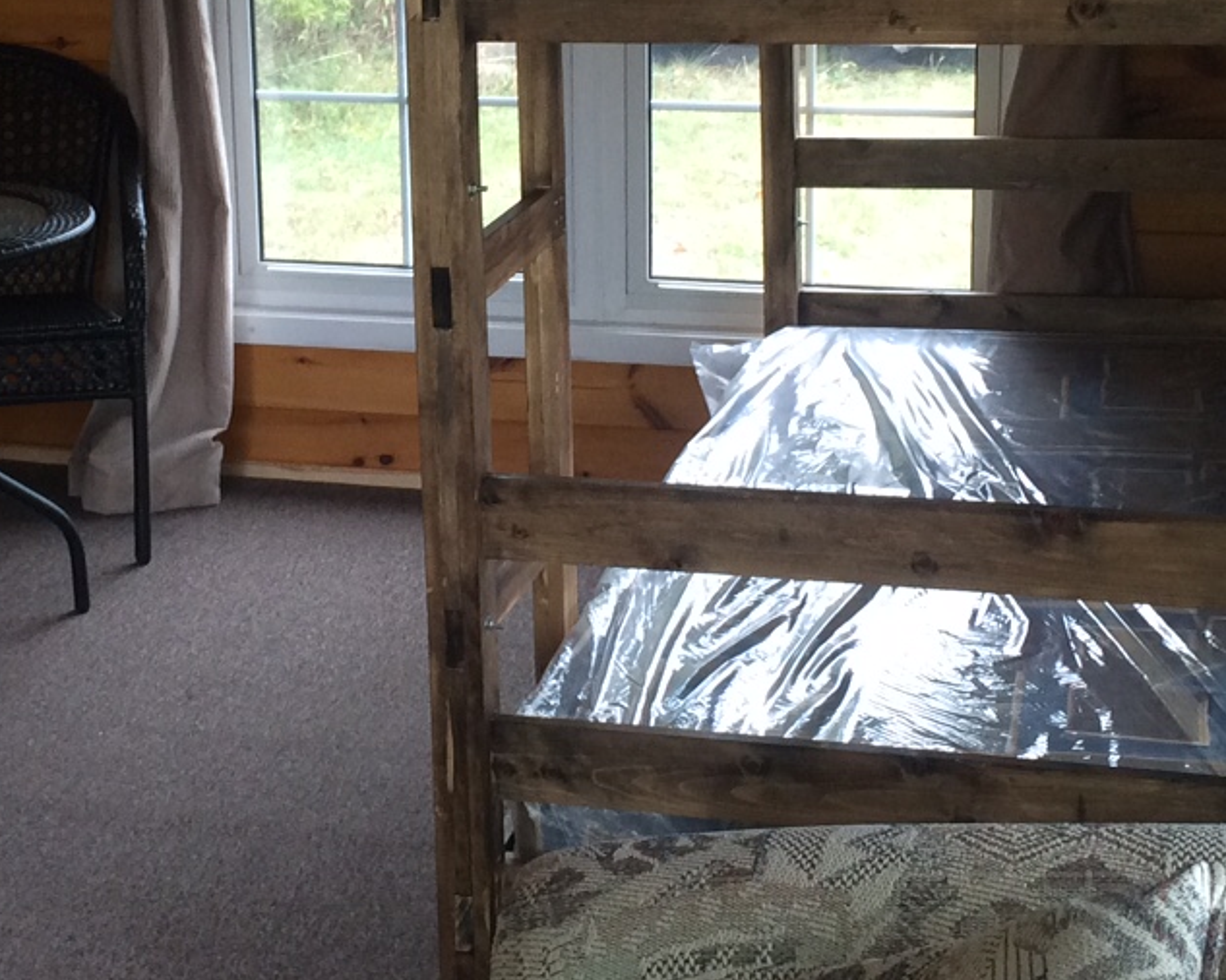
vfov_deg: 20.8
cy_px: 229
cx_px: 405
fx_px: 2648
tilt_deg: -11.7
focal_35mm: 73
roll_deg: +1.4
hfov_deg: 25.9
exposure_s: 1/30
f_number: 2.2
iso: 125
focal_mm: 4.15
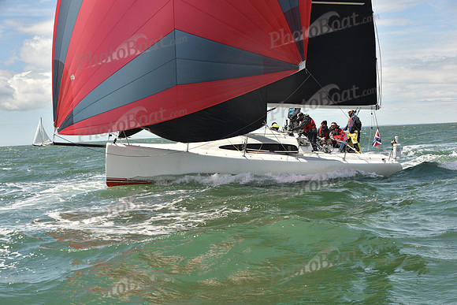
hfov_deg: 28.8
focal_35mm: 70
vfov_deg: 19.5
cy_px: 152
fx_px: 889
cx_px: 228
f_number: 9
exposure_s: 1/800
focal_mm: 70
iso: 320
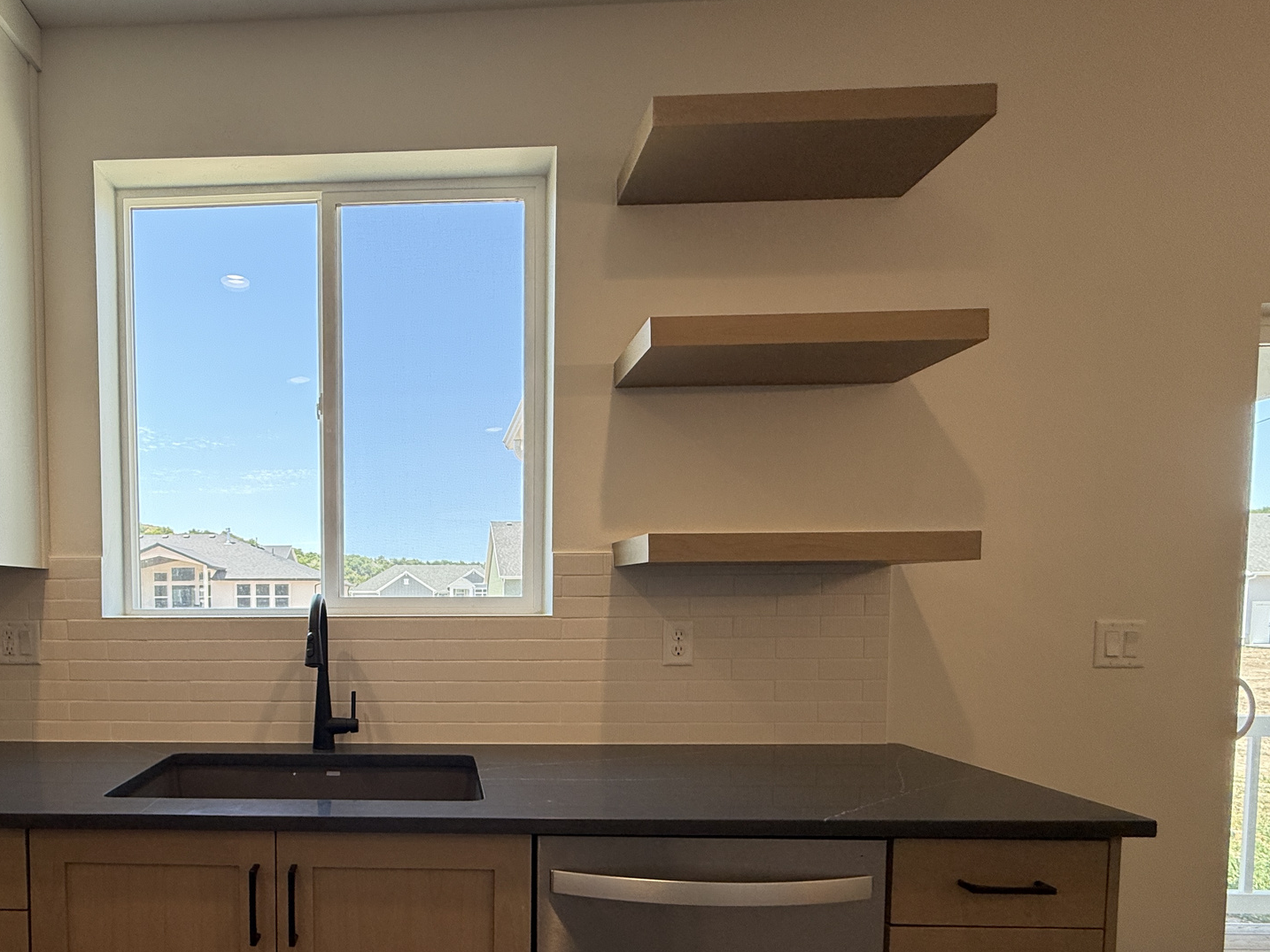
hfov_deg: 78.5
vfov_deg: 64.2
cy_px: 639
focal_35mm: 20
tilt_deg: -3.0
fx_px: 734
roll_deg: -0.1
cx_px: 400
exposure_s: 1/228
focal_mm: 2.22
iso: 64
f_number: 2.2
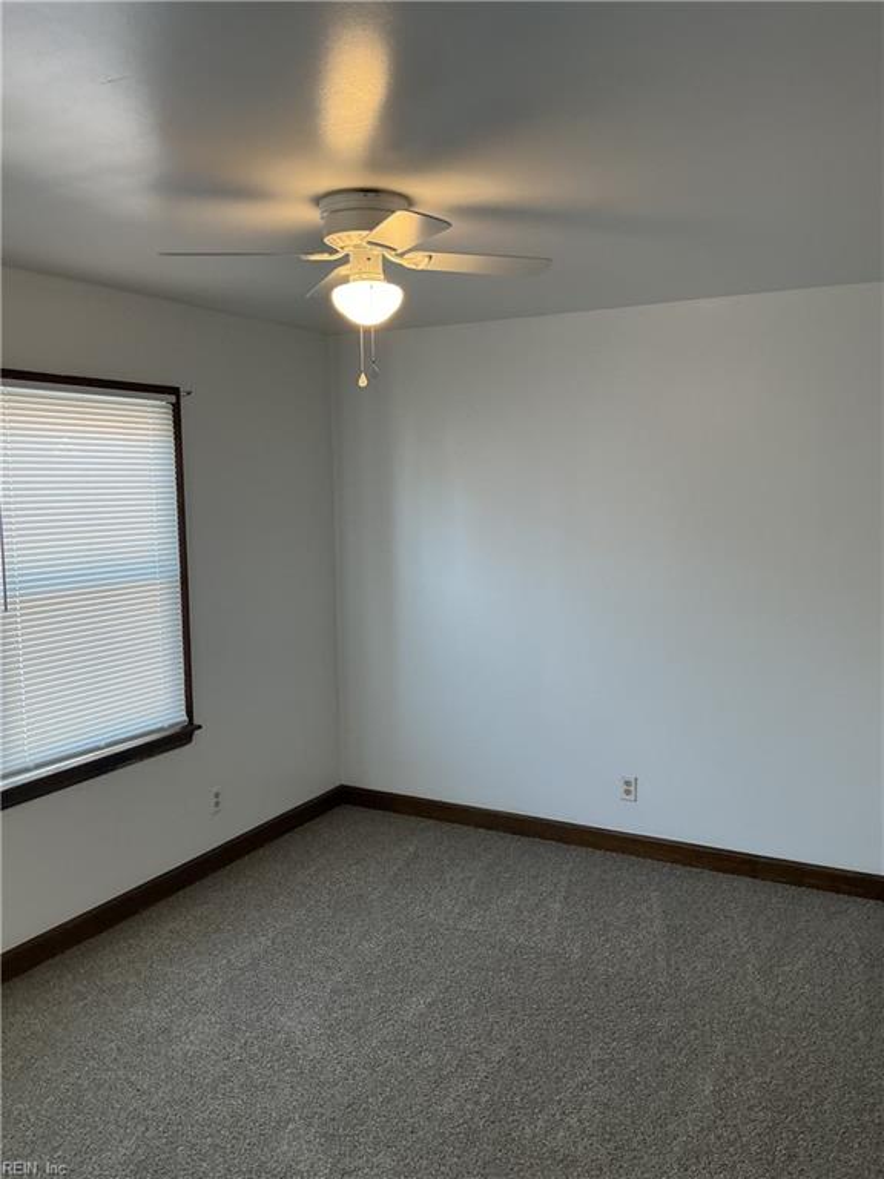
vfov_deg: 61.7
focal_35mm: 29
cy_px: 590
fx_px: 987
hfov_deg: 48.2
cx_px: 442
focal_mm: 3
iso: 80
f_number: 1.8
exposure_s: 1/60
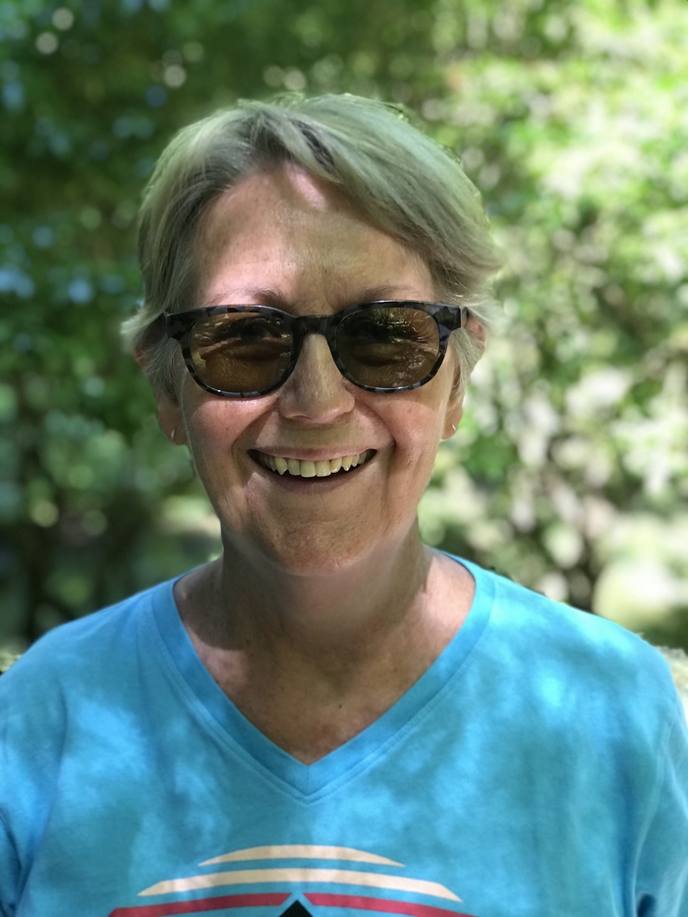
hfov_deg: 25.7
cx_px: 344
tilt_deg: -8.0
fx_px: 1510
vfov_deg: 33.8
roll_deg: +0.1
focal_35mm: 57
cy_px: 458
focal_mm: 6.6
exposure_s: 1/60
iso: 80
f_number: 2.8
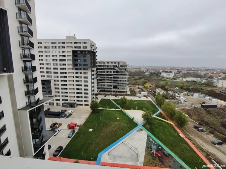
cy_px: 84
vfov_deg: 74.7
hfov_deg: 91.0
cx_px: 113
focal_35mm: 17
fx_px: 111
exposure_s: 1/710
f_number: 2.2
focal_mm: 1.42
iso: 100
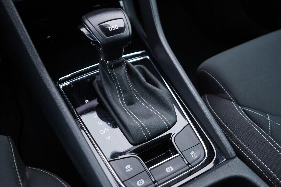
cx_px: 140
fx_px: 281
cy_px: 94
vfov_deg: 36.9
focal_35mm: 36
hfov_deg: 53.1
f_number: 2.8
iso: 320
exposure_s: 1/40
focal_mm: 24
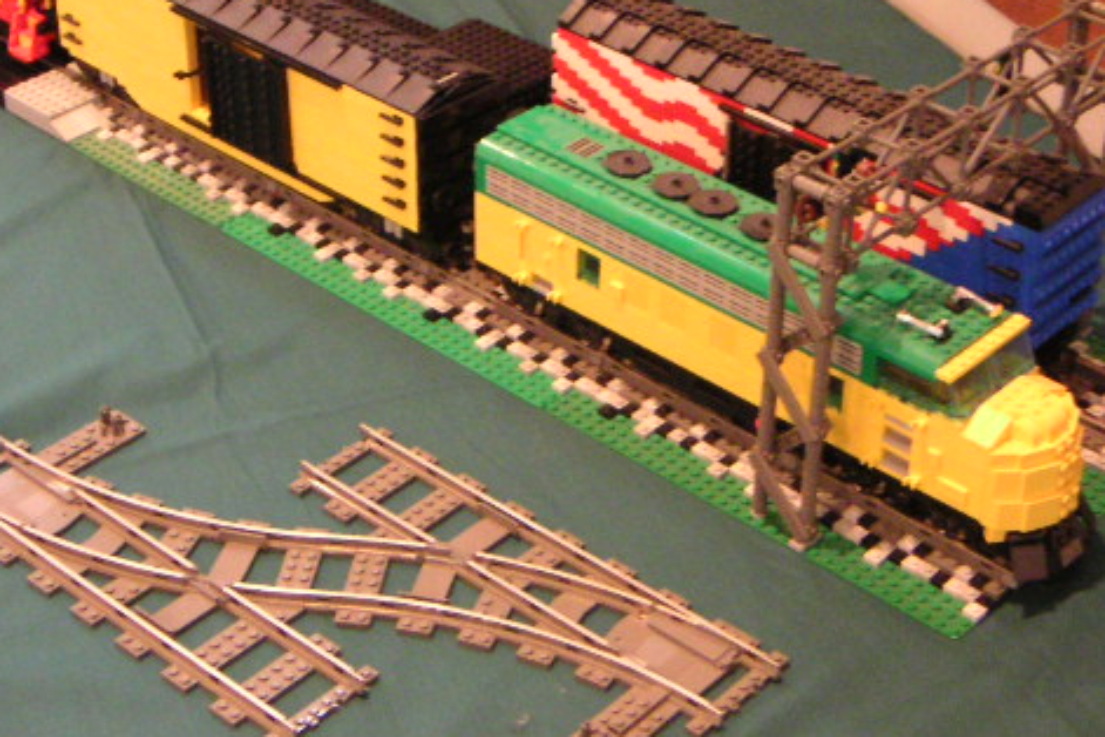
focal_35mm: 72
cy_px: 251
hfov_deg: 28.1
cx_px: 516
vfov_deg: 18.9
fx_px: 2210
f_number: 3.1
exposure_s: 1/6
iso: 400
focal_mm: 6.7
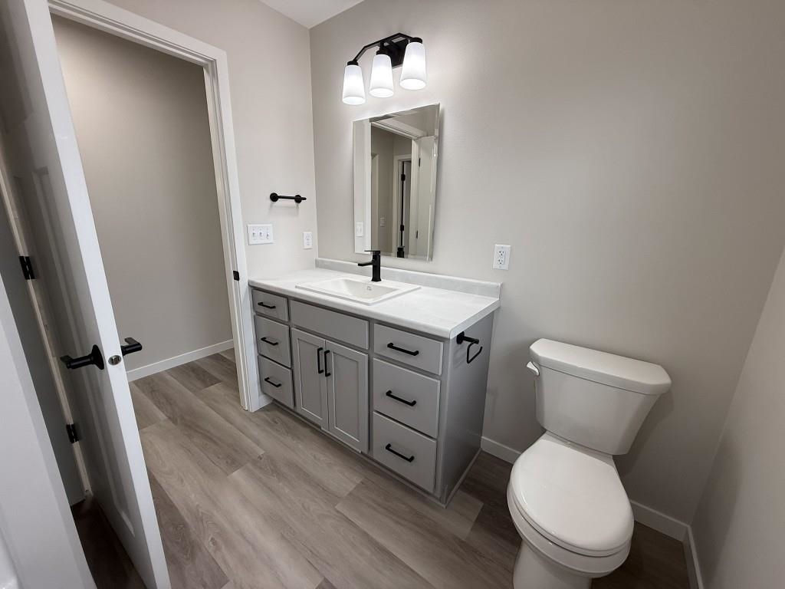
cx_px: 392
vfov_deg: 85.7
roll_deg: -0.8
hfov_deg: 102.1
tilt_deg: -14.4
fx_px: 317
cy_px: 294
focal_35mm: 14
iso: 100
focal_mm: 2.22
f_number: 2.2
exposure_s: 1/120
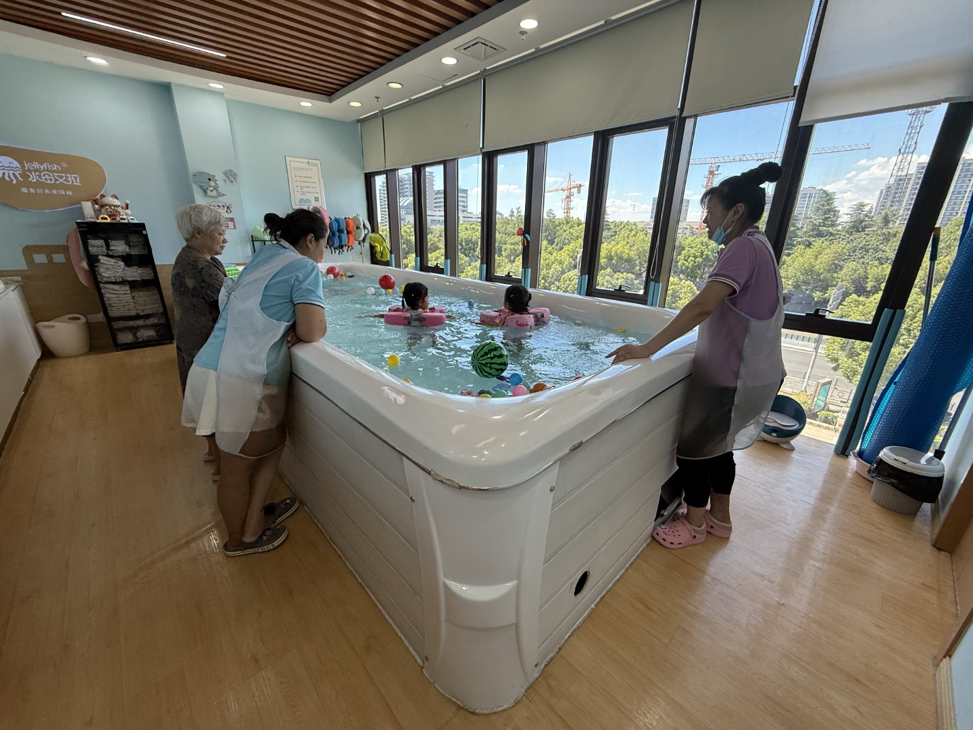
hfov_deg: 102.1
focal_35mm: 14
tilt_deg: -18.4
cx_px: 486
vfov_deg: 85.7
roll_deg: -0.7
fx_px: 394
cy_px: 365
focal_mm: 2.22
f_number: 2.2
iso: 50
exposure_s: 1/140
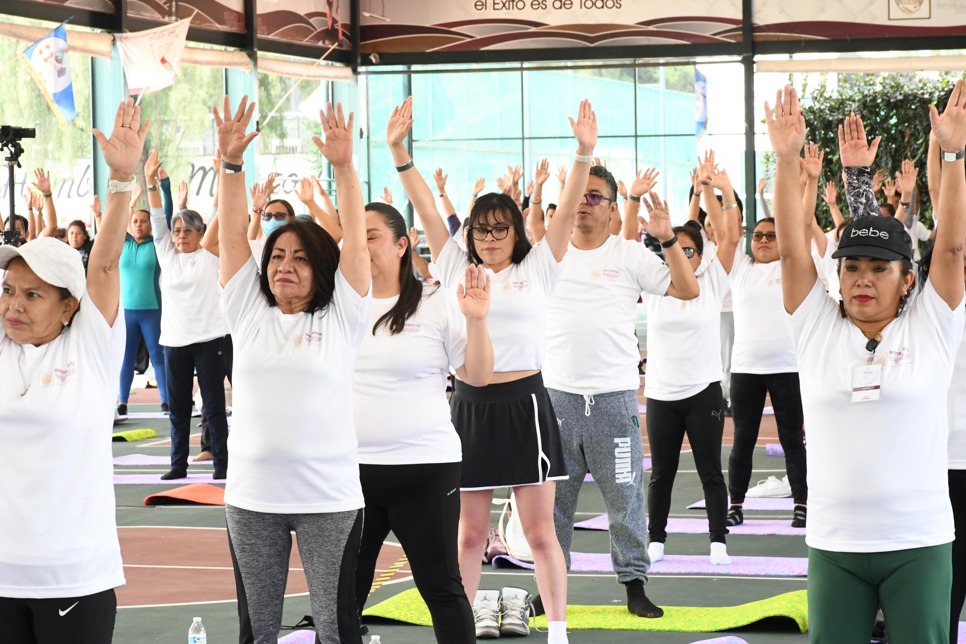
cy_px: 322
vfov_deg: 10.8
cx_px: 483
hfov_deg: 16.1
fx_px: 3408
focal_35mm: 127
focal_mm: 85
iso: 3200
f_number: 13
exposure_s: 1/100
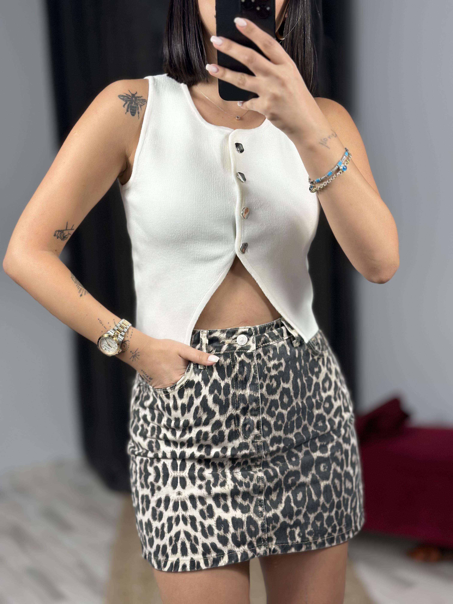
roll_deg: +3.8
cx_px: 226
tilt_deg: -29.8
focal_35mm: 48
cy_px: 302
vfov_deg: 39.7
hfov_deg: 30.3
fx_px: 838
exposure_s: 1/101
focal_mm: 6.86
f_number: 1.78
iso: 64
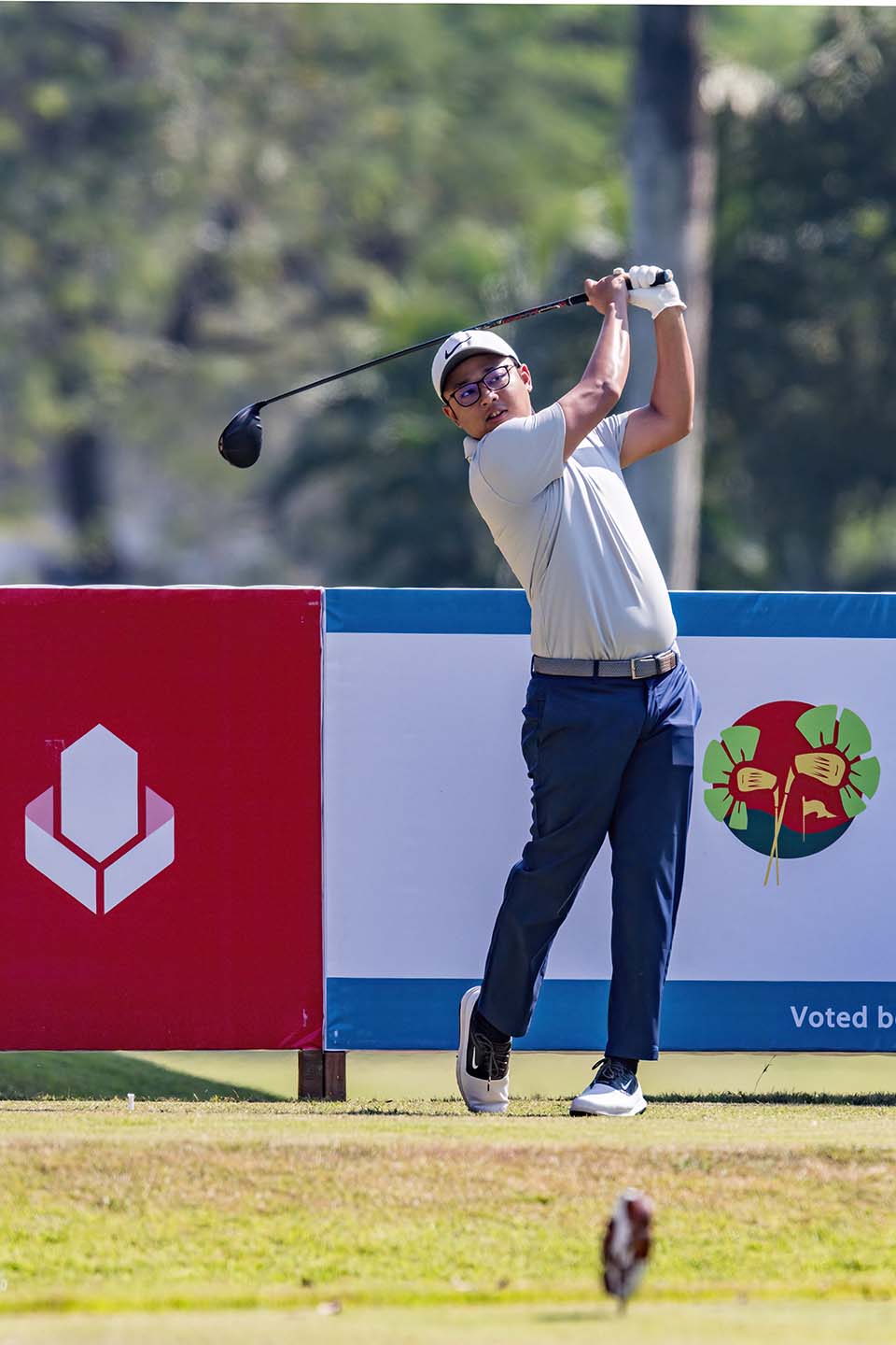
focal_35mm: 650
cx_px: 448
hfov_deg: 2.1
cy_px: 672
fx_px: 24265
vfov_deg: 3.2
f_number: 8
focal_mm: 650
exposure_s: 1/2000
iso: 360
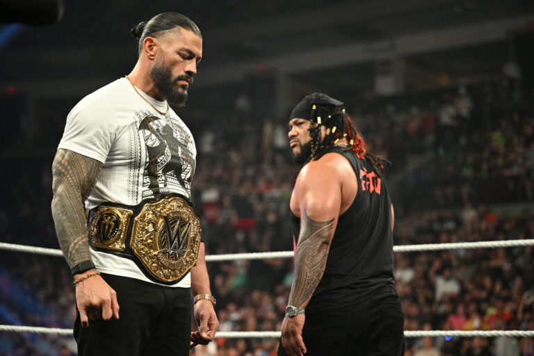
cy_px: 178
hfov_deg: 22.6
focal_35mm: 90
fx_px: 1335
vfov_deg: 15.2
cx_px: 267
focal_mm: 90
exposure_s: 1/800
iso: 6400
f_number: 2.8
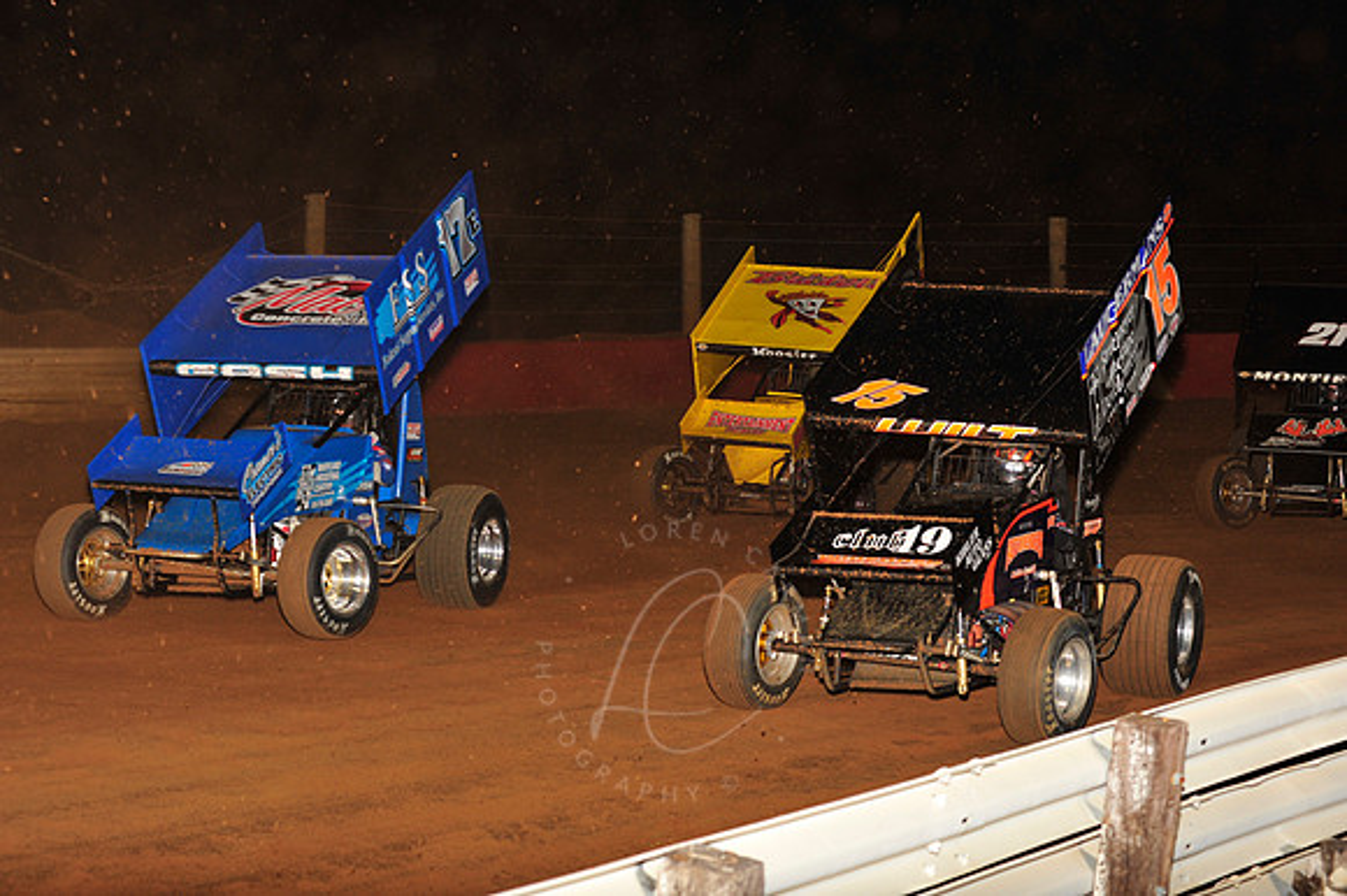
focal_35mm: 80
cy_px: 448
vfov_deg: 17.0
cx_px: 674
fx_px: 2992
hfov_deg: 25.4
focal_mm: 80
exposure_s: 1/320
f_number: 6.3
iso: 800
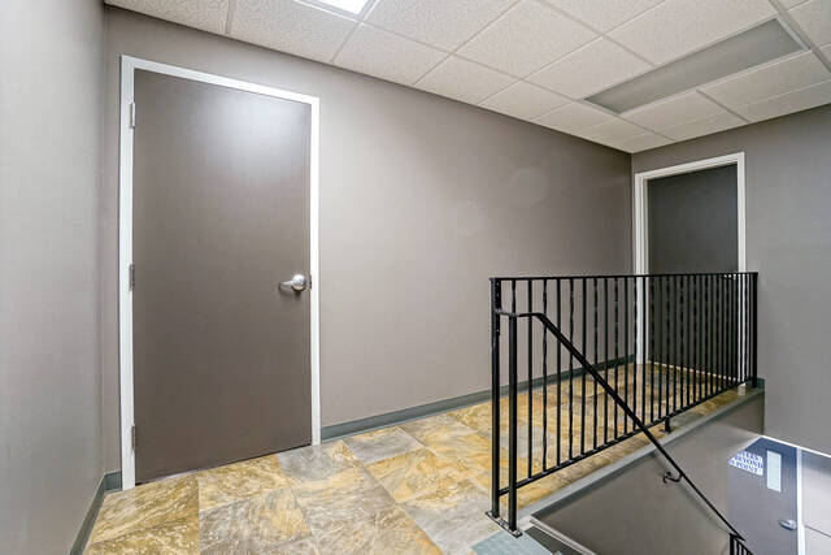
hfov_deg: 100.4
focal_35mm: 15
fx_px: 346
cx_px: 416
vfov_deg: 77.4
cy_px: 278
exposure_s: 1/8
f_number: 7.1
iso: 640
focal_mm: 10
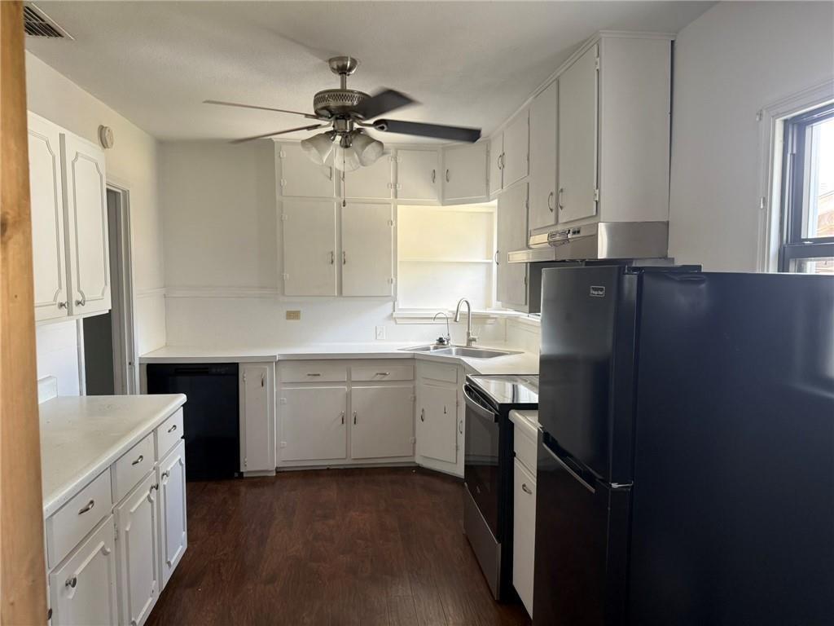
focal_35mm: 24
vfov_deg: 56.8
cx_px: 417
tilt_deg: -3.5
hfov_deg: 71.6
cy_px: 313
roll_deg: -0.7
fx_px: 578
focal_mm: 6.76
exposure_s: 1/119
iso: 200
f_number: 1.78
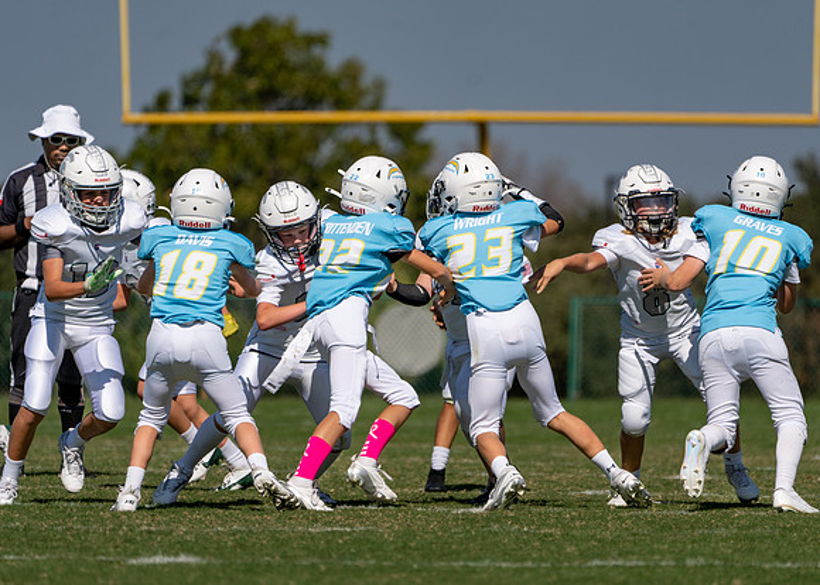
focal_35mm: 469
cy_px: 300
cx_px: 463
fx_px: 10926
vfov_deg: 3.1
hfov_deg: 4.3
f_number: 5.6
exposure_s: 1/1250
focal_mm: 400
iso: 100
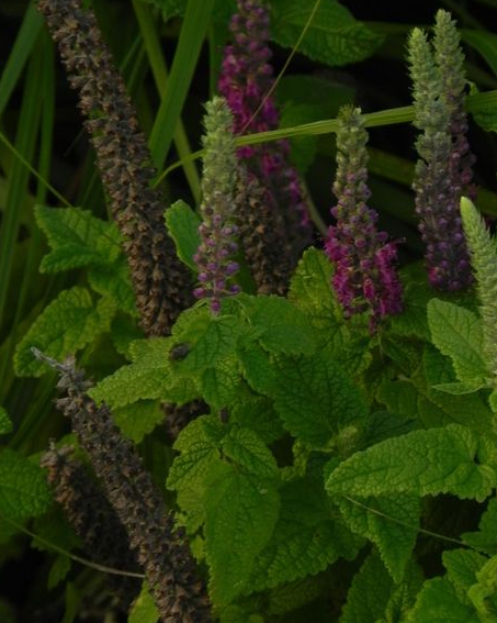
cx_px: 316
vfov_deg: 4.8
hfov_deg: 3.9
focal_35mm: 401
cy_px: 185
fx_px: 7379
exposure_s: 1/30
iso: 160
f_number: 5
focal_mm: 51.8
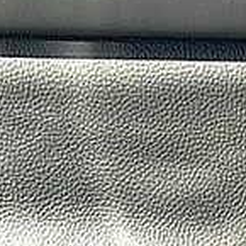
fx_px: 1303
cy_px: 204
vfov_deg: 10.7
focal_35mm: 162
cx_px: 477
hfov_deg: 10.1
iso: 80
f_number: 1.78
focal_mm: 6.86
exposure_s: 1/631
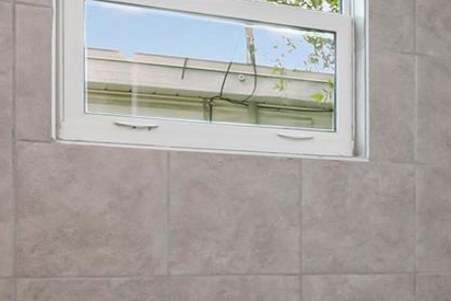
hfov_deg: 25.7
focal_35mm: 64
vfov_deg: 20.9
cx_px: 627
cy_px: 253
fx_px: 801
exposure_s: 1/100
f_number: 9
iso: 1250
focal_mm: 11
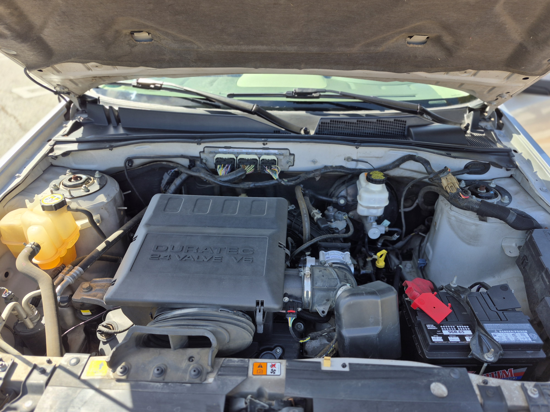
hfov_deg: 73.9
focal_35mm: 23
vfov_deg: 58.9
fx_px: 365
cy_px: 206
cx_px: 275
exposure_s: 1/371
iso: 25
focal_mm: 5.4
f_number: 1.8
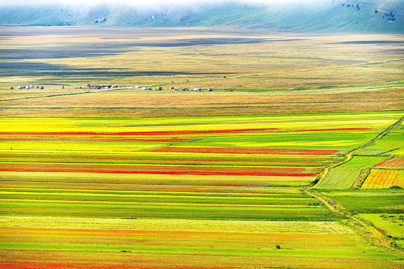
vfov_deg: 5.9
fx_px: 2601
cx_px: 202
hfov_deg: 8.9
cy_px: 134
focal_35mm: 232
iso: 400
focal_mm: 231.8
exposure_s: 1/500
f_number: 11
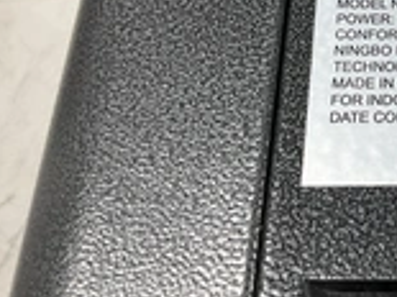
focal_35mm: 75
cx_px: 471
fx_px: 859
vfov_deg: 19.2
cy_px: 18
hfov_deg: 23.8
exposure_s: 1/60
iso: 32
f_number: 1.8
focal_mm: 3
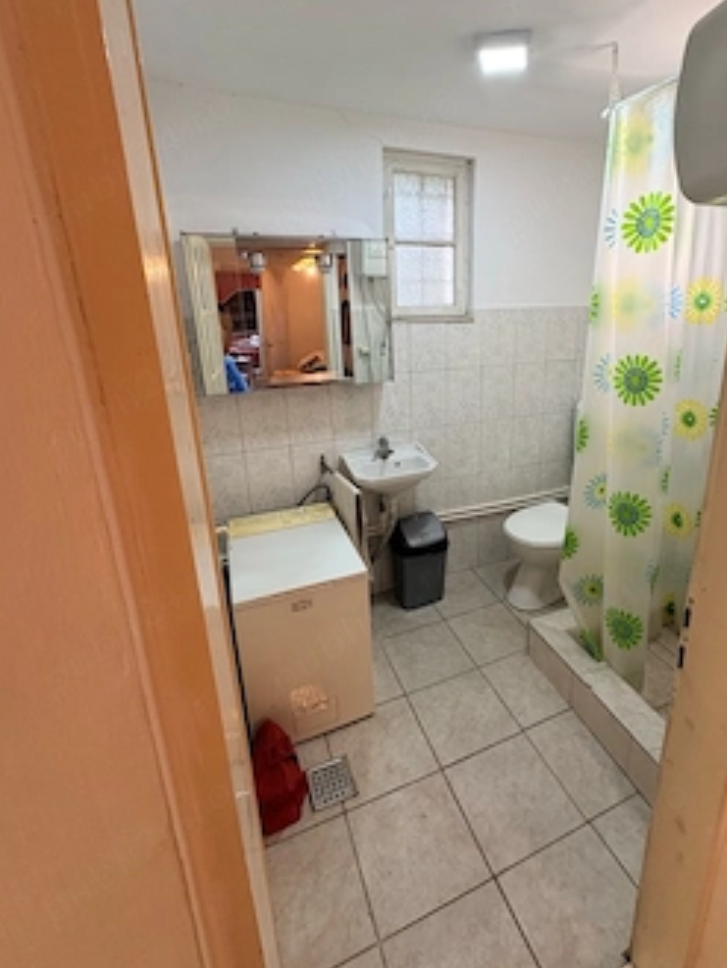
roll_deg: +1.3
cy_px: 430
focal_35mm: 17
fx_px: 476
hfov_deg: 74.2
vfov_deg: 90.6
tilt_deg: -15.0
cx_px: 424
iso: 125
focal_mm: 2.22
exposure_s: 1/50
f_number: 2.2
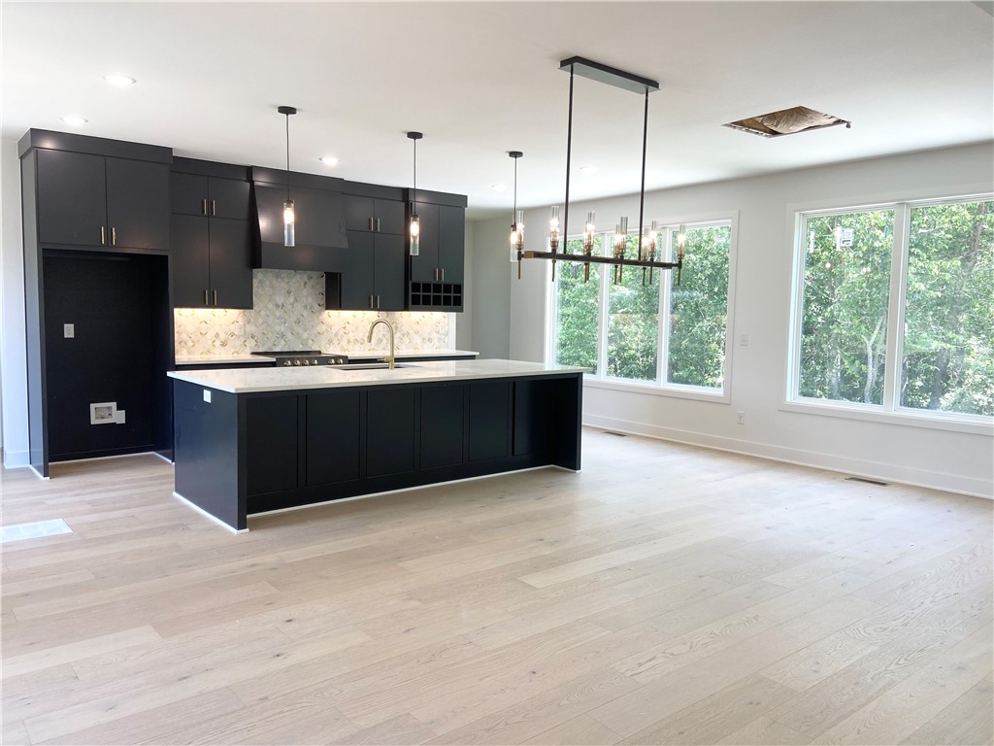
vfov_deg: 53.1
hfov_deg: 67.3
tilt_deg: -4.9
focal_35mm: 26
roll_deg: -1.1
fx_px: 747
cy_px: 373
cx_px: 497
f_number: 1.8
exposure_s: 1/120
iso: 32
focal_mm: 4.25
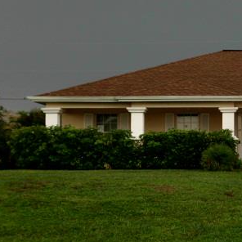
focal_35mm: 86
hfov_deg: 19.4
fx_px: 680
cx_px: 259
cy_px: 116
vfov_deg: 20.2
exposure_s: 1/317
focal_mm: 8.08
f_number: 3.6
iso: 100
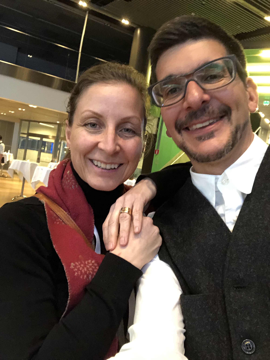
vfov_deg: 56.8
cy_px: 180
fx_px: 332
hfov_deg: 44.2
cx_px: 135
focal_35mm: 32
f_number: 2.2
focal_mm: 2.87
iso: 640
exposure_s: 1/28
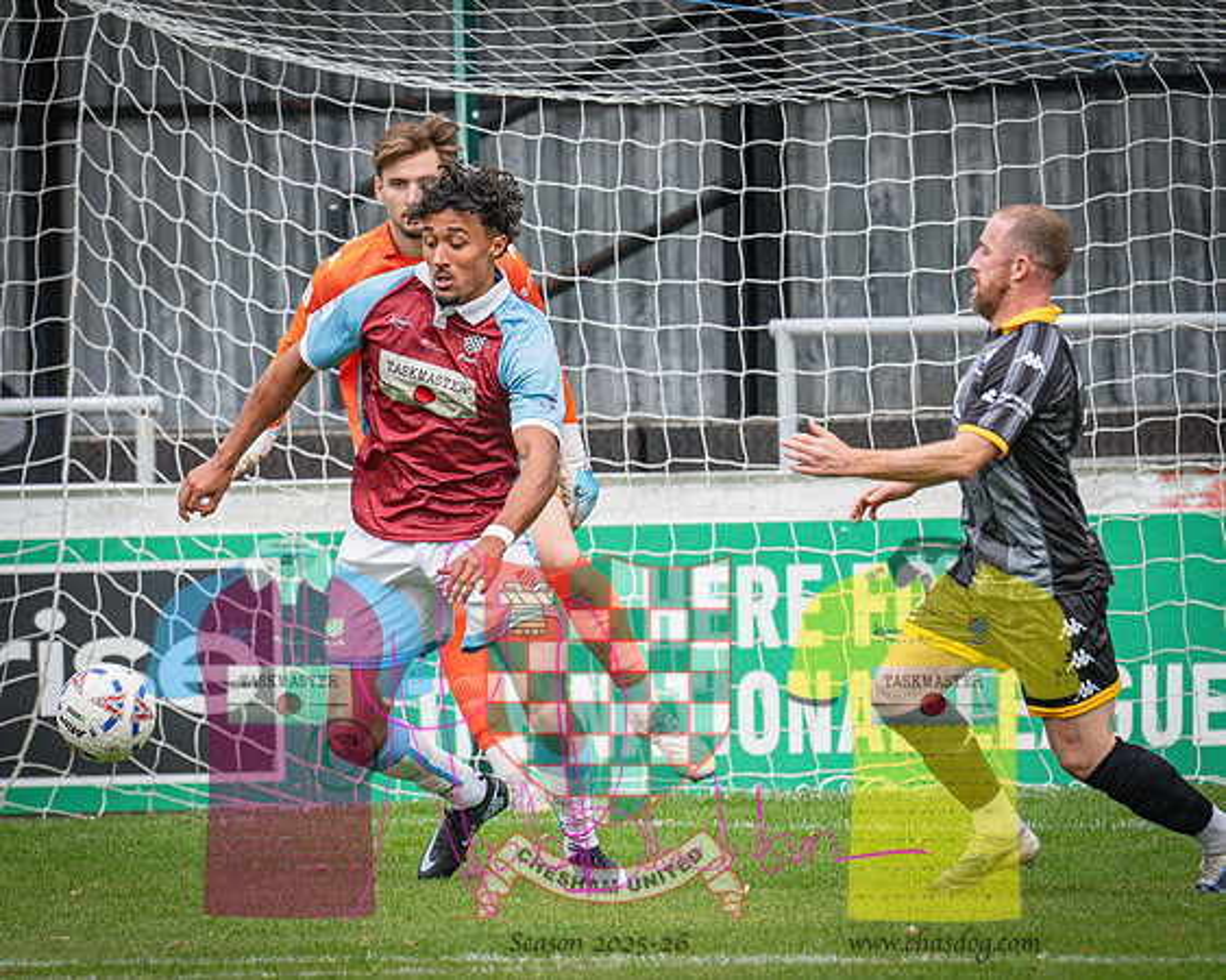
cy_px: 509
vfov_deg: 1.7
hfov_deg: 2.1
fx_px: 33994
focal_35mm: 937
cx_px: 430
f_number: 6.3
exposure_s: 1/1000
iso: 640
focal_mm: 400
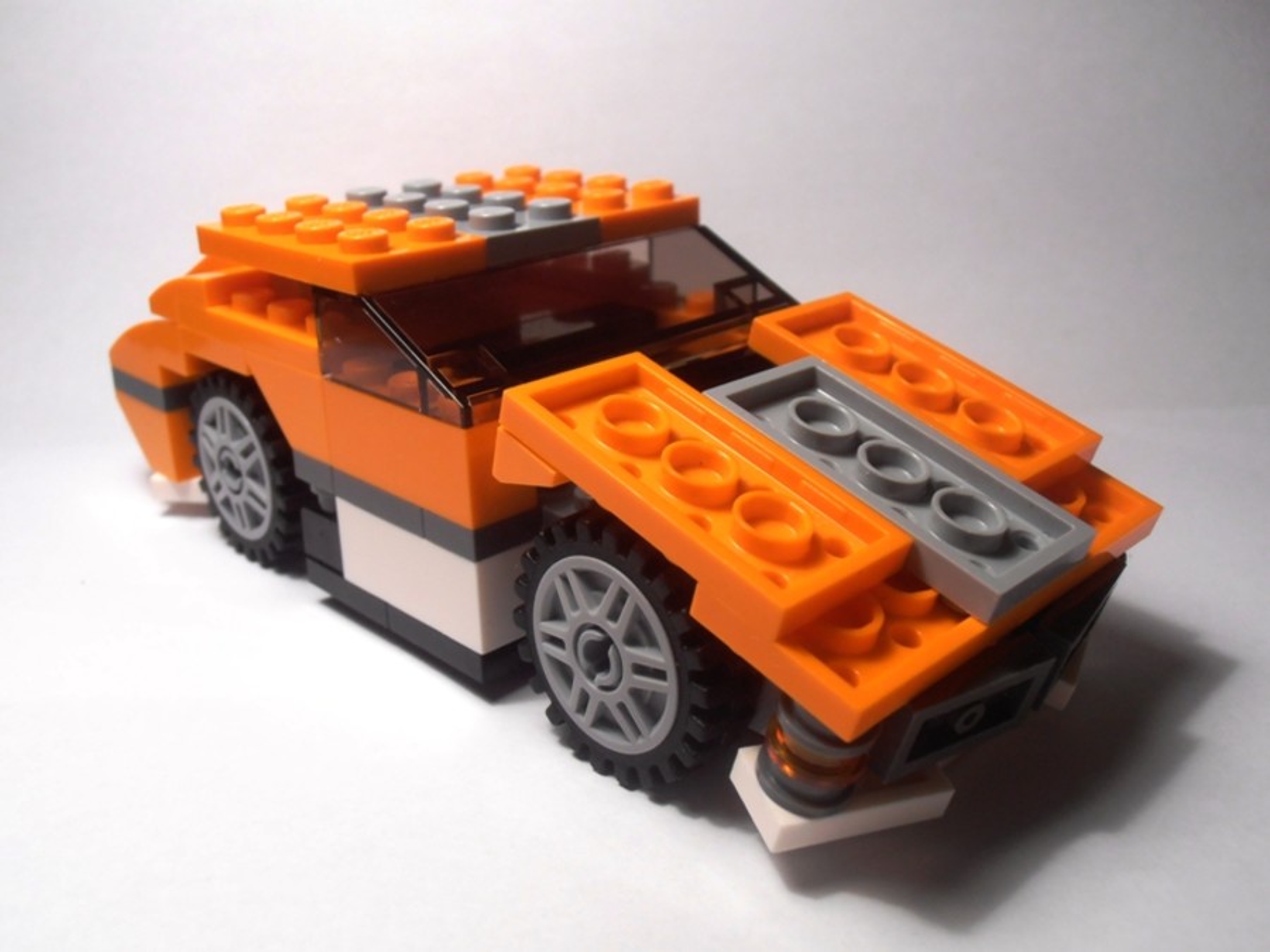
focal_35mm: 37
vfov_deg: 38.7
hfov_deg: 50.1
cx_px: 635
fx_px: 1357
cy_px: 476
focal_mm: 6.61
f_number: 3.9
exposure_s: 1/80
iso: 80
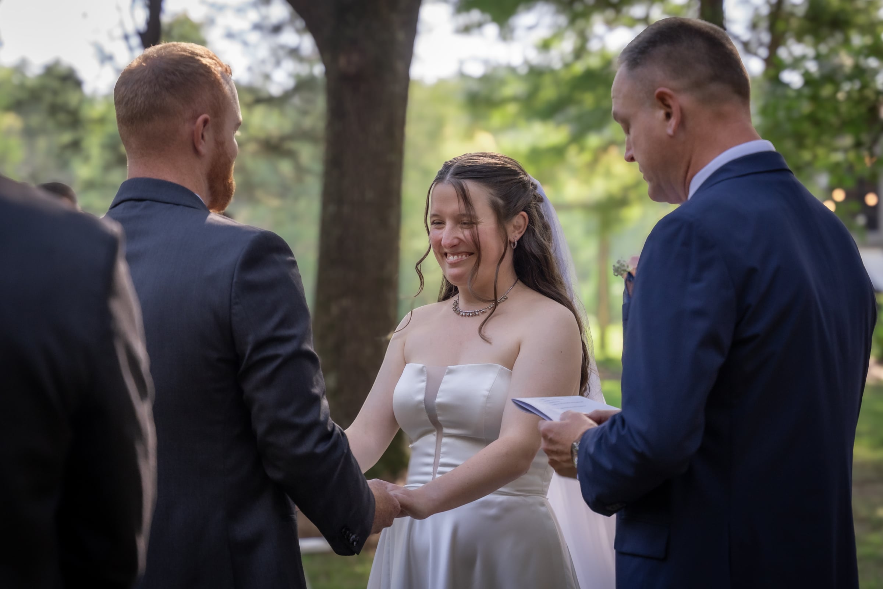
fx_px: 2575
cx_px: 442
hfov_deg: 19.5
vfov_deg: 13.0
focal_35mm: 105
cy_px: 294
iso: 160
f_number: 2.8
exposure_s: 1/250
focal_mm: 70
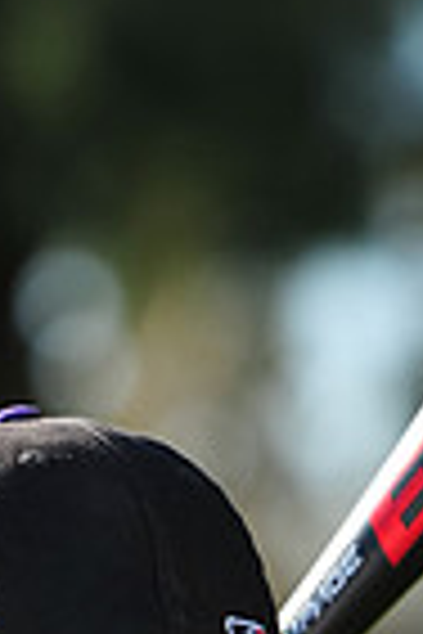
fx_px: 9816
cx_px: 117
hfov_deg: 2.5
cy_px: 944
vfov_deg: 3.7
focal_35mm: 557
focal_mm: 135
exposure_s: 1/640
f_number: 4.5
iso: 200
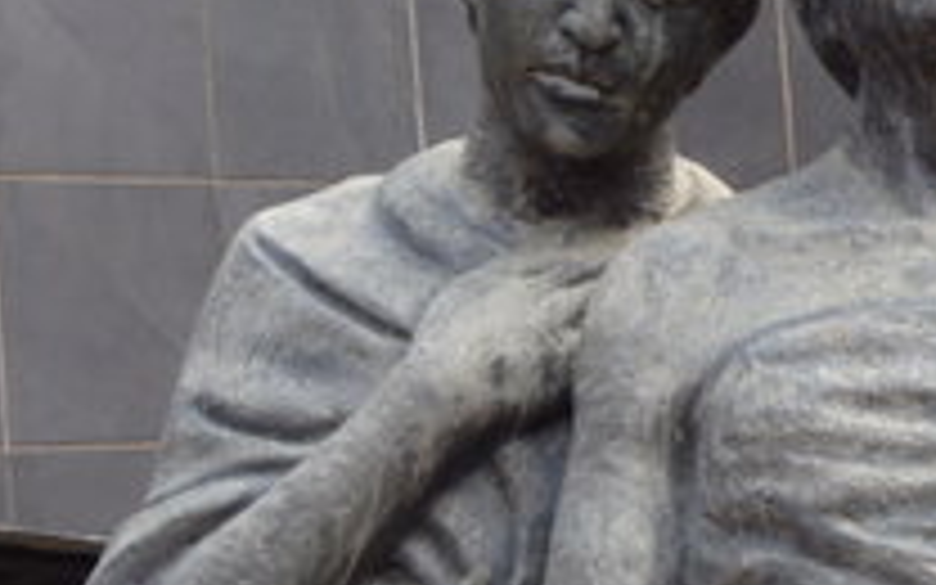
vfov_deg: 8.2
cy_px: 216
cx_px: 886
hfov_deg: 13.0
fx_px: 4056
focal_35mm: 159
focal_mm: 14
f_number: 5.9
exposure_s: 1/80
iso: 200
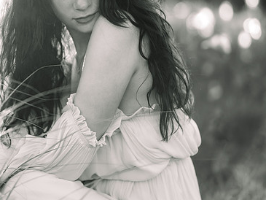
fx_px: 1122
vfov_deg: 10.2
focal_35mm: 146
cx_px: 64
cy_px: 56
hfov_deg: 13.5
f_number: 2.2
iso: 160
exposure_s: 1/400
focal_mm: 85
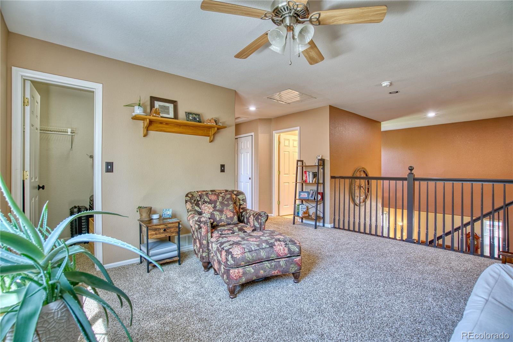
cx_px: 256
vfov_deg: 73.7
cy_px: 171
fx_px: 228
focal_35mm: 16
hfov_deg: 96.7
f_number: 5.6
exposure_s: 1/13
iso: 500
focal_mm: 16
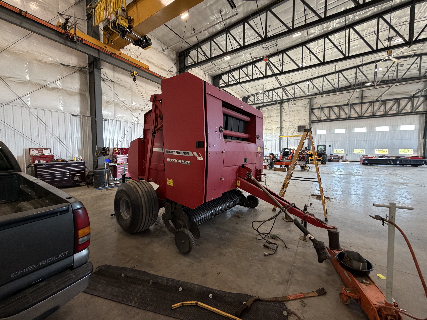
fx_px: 173
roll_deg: +1.3
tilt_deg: -3.9
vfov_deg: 85.7
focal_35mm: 14
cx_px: 214
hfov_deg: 102.1
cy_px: 160
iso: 250
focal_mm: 2.22
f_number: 2.2
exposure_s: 1/60
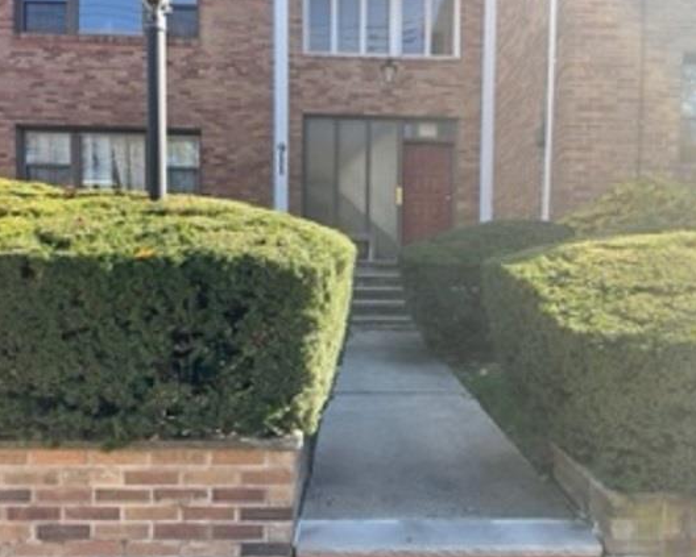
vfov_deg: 45.7
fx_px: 660
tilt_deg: -4.2
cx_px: 392
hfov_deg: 55.5
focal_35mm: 32
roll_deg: -0.8
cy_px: 323
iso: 32
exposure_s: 1/375
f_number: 1.6
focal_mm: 4.2
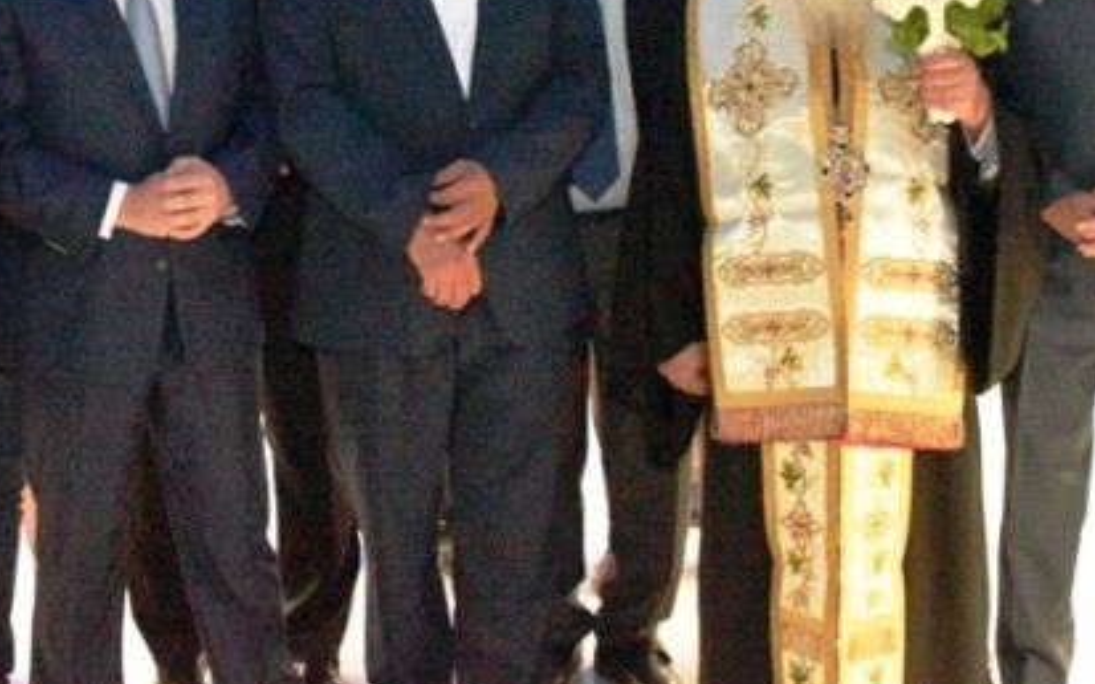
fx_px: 1790
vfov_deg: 20.7
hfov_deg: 33.8
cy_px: -49
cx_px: 388
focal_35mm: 60
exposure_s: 1/60
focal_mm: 18
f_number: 3.5
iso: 12800
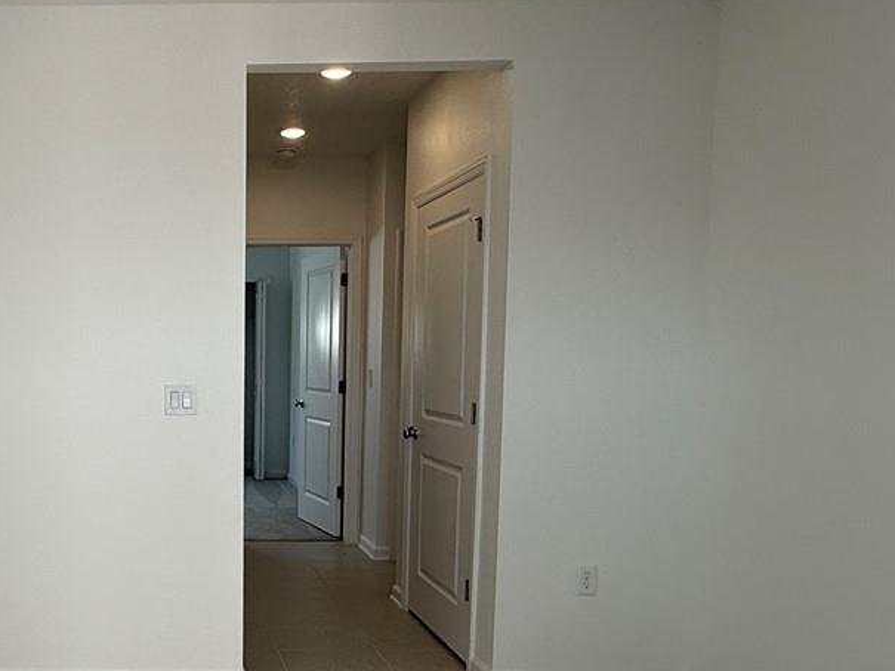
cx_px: 138
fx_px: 957
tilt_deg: -5.5
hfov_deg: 46.5
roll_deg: +0.3
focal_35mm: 37
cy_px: 446
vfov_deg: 38.3
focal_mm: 2.22
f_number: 2.2
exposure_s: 1/134
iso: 50
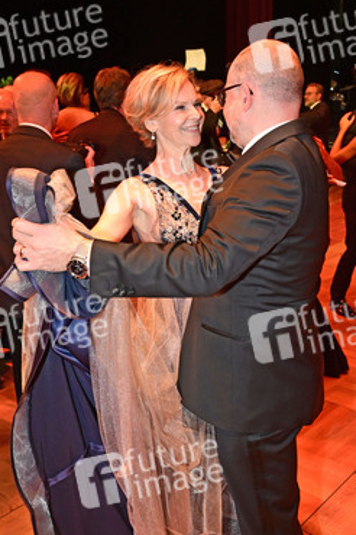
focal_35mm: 26
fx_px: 386
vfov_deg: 69.4
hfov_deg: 49.5
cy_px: 257
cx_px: 191
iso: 2500
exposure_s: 1/200
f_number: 5.6
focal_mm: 24
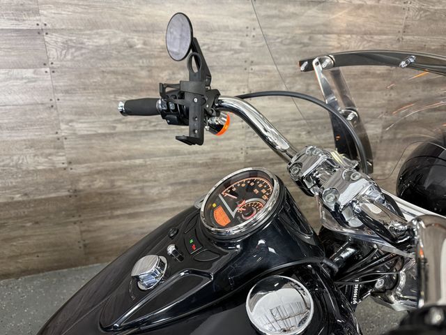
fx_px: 309
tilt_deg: -22.5
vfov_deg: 56.8
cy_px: 168
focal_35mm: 24
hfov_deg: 71.6
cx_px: 223
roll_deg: -0.9
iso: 400
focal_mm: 6.76
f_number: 1.78
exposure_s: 1/60
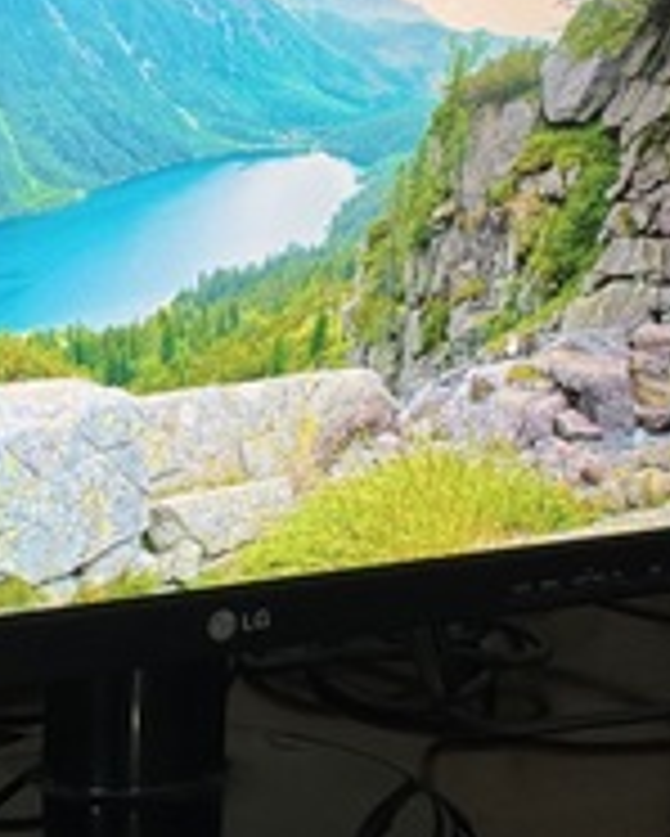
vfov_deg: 16.7
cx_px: 146
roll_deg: -1.5
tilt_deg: -11.9
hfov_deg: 13.4
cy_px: 304
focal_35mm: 115
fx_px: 2848
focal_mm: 6.76
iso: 160
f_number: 1.78
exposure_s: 1/50
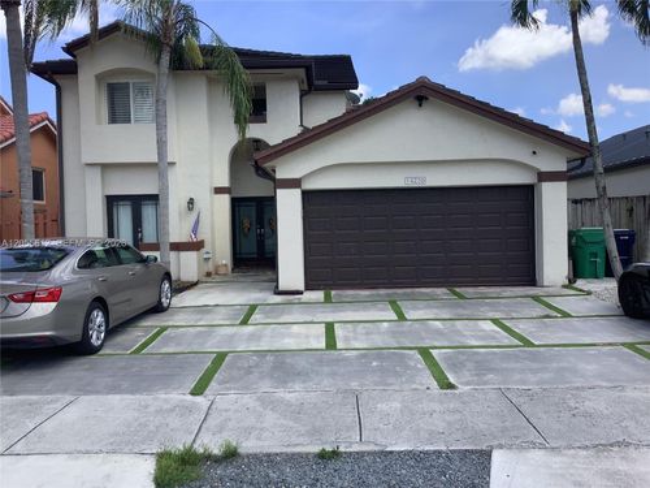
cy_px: 244
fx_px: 582
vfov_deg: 45.4
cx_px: 325
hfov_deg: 58.4
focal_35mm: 31
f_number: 2.4
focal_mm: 3.3
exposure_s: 1/747
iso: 25
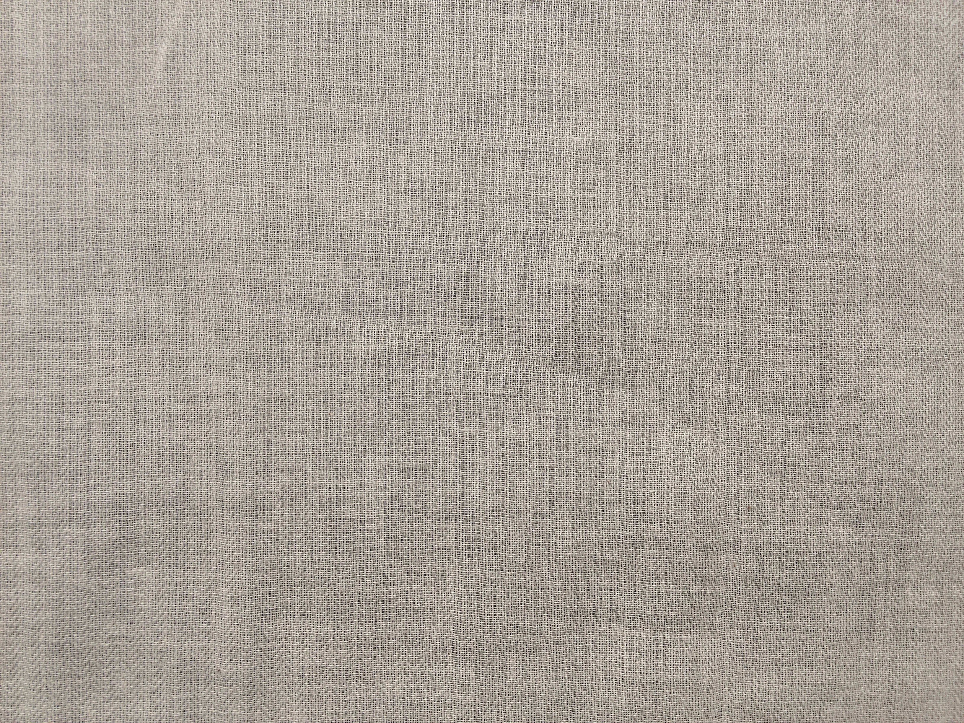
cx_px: 482
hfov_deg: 67.3
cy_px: 362
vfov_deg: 53.1
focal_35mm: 26
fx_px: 724
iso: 100
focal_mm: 2.78
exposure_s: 1/100
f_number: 2
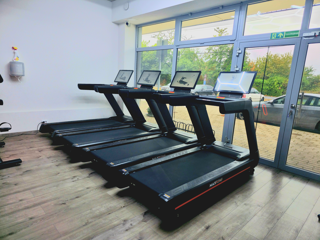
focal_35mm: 23
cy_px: 120
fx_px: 213
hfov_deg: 73.9
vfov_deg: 58.9
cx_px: 160
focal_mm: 6.3
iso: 80
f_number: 1.7
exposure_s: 1/101
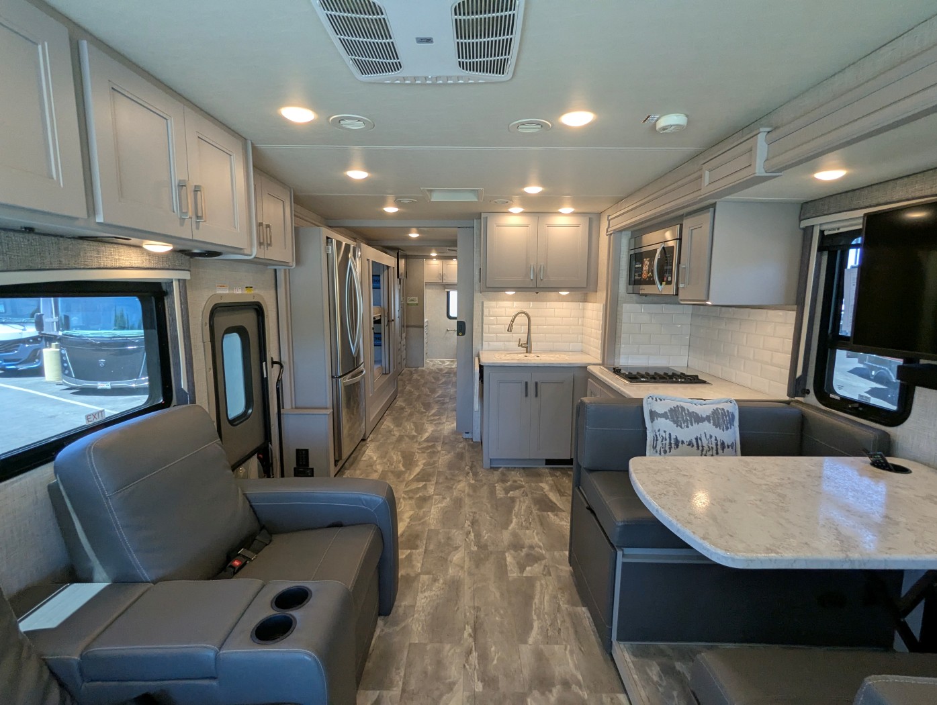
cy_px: 352
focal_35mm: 16
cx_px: 468
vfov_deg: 78.2
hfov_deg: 94.4
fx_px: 434
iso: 197
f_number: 2.2
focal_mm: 2.35
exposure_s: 1/208
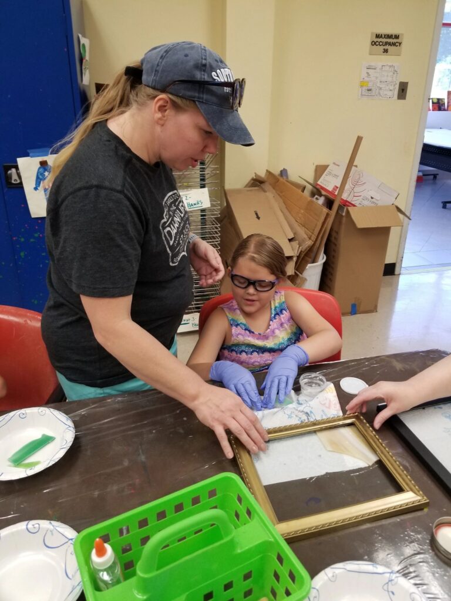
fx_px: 452
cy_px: 300
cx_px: 226
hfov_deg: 53.1
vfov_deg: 67.3
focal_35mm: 26
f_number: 1.7
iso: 160
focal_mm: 4.25
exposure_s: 1/40
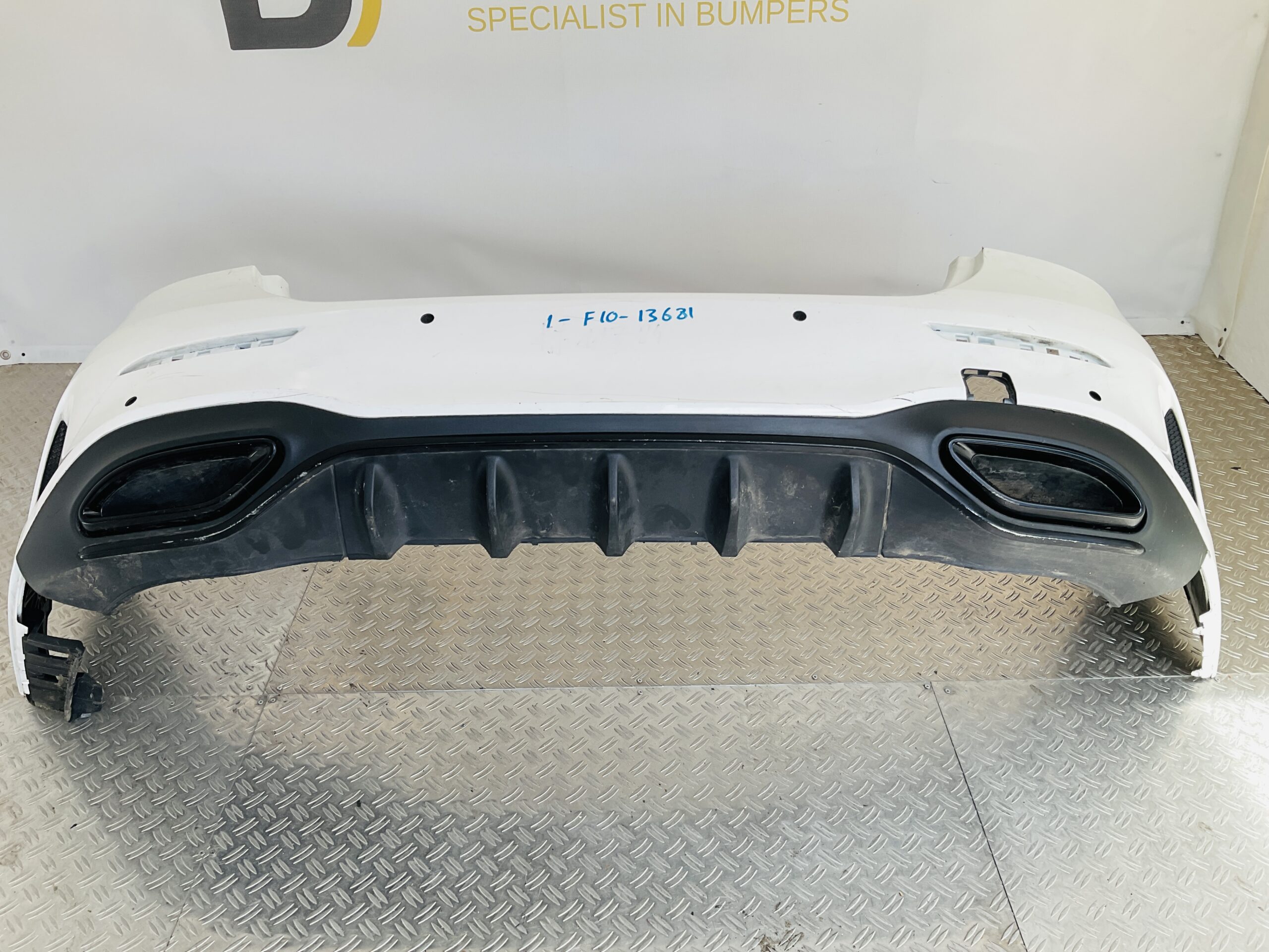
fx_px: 1063
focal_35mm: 29
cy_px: 476
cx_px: 634
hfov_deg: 61.7
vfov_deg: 48.2
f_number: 1.8
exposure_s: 1/242
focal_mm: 3
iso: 16
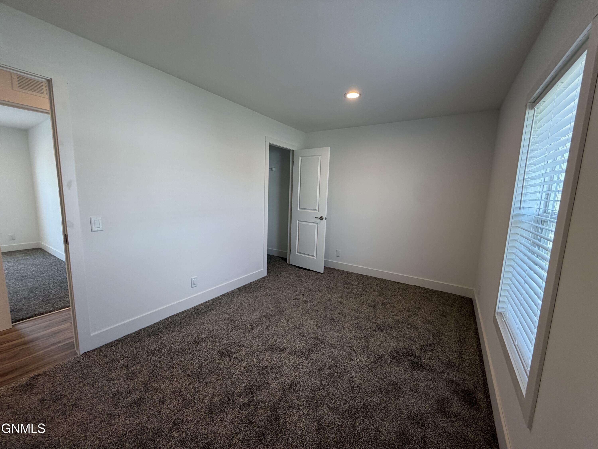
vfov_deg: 85.7
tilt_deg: -8.7
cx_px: 299
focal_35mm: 14
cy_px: 224
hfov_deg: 102.1
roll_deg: -1.5
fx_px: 242
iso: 125
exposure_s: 1/120
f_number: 2.2
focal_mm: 2.22
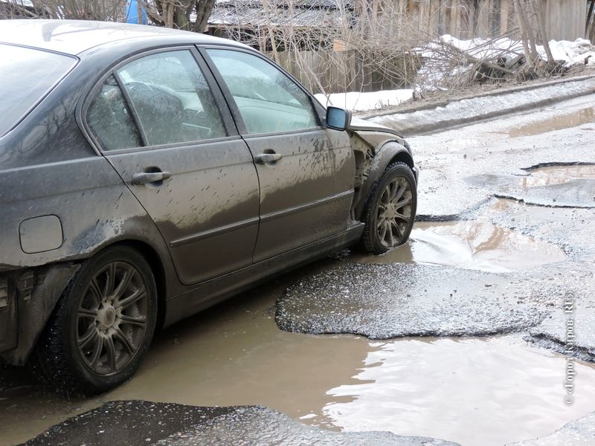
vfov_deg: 24.4
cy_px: 223
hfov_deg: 32.2
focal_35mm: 60
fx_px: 1031
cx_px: 298
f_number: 3.7
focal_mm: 10.7
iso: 220
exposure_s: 1/400
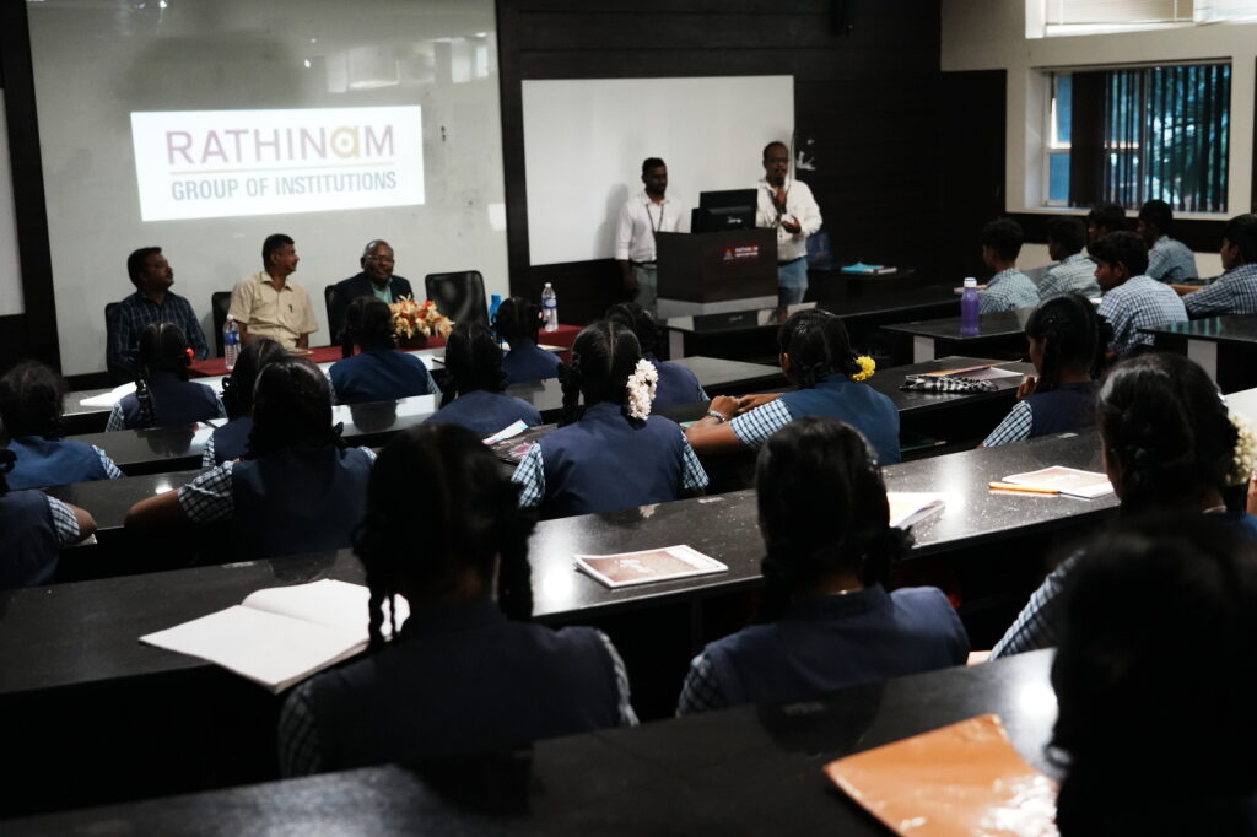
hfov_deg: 42.8
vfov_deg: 29.2
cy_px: 418
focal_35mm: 46
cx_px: 628
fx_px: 1606
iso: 5000
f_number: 4
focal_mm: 46
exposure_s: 1/60
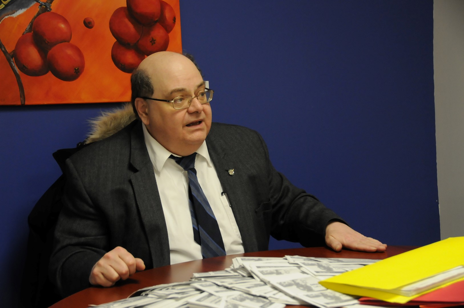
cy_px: 154
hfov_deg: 29.3
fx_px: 888
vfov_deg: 19.7
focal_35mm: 69
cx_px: 232
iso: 1000
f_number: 5.6
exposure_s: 1/60
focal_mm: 46
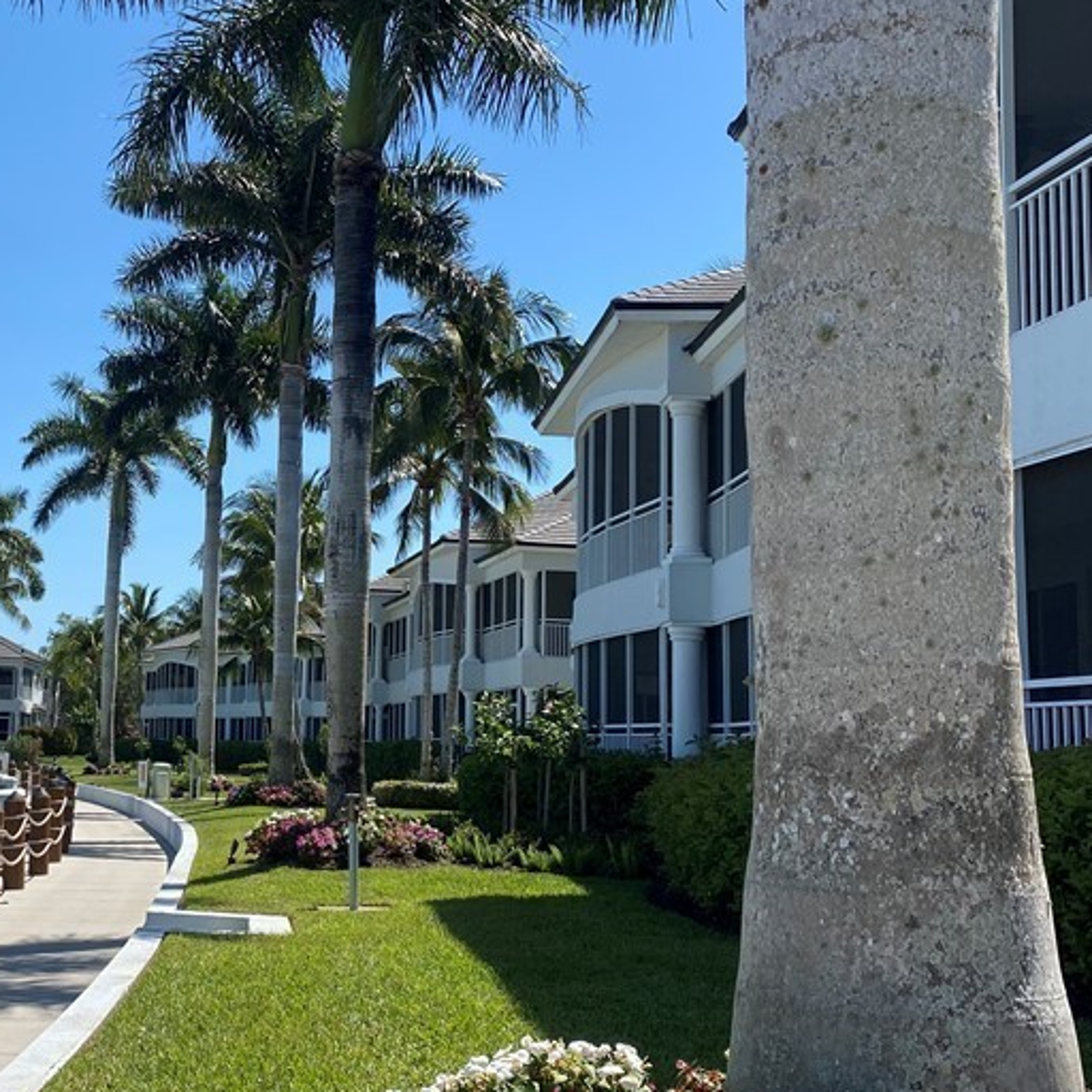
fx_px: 1642
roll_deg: -2.6
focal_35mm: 46
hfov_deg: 35.6
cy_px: 508
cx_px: 213
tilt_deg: +7.6
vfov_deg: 36.8
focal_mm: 4.25
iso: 32
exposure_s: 1/2688
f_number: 1.8
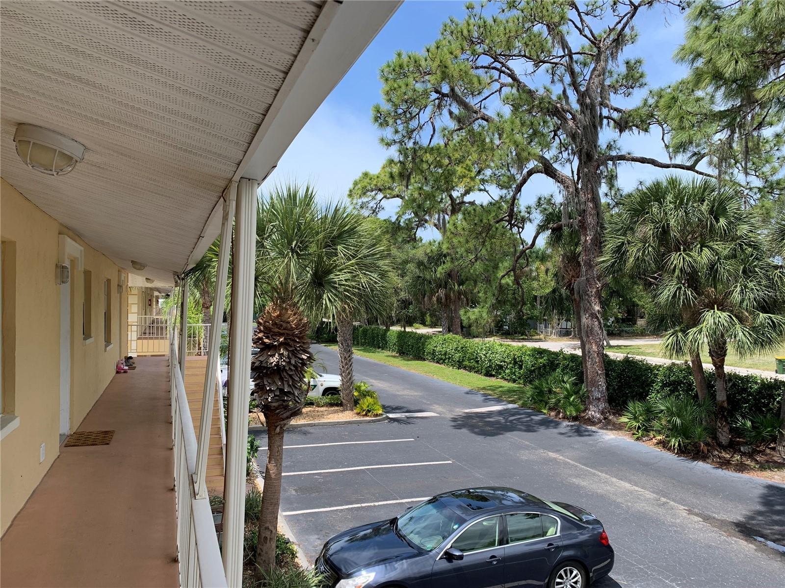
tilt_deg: -3.0
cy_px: 294
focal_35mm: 26
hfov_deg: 67.3
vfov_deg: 53.1
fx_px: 590
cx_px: 392
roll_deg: +0.1
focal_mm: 4.25
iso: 25
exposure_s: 1/1299
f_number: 1.8
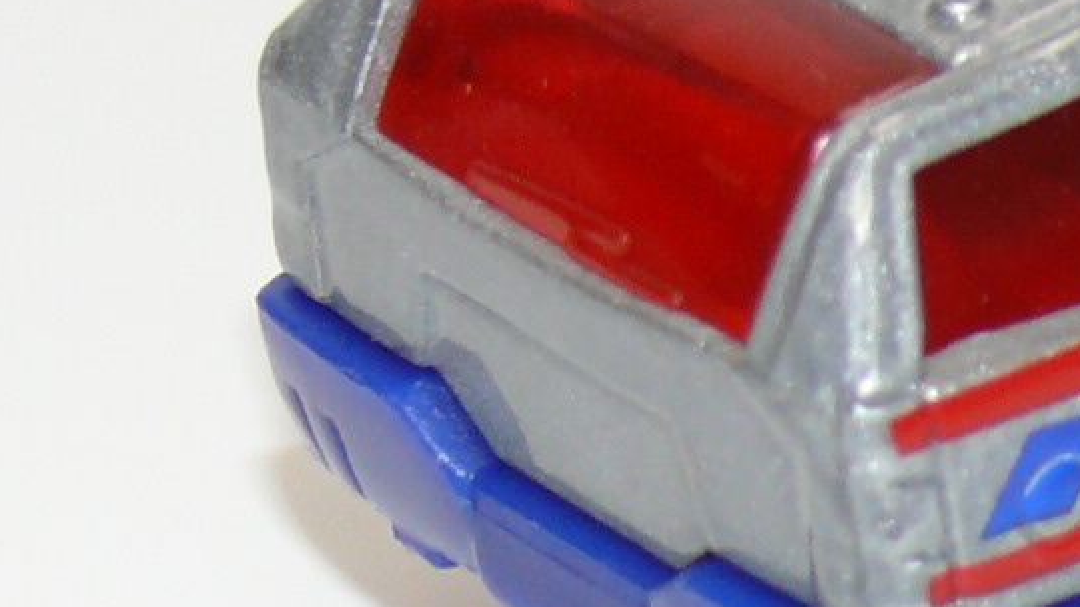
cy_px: 102
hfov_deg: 5.9
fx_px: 10336
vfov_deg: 3.4
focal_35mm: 361
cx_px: 1585
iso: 100
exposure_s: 1/30
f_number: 4
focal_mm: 14.1
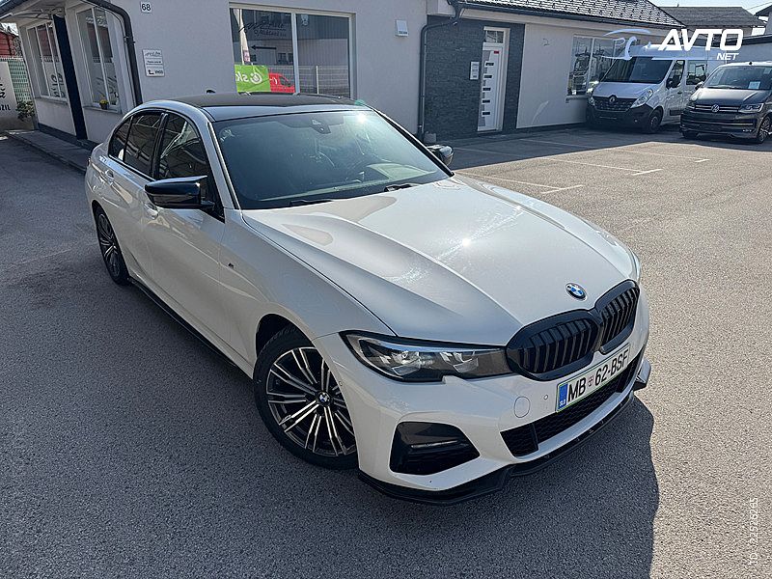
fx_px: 535
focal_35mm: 24
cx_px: 386
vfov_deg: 56.8
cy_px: 290
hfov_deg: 71.6
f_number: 1.78
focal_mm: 6.76
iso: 80
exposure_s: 1/4049
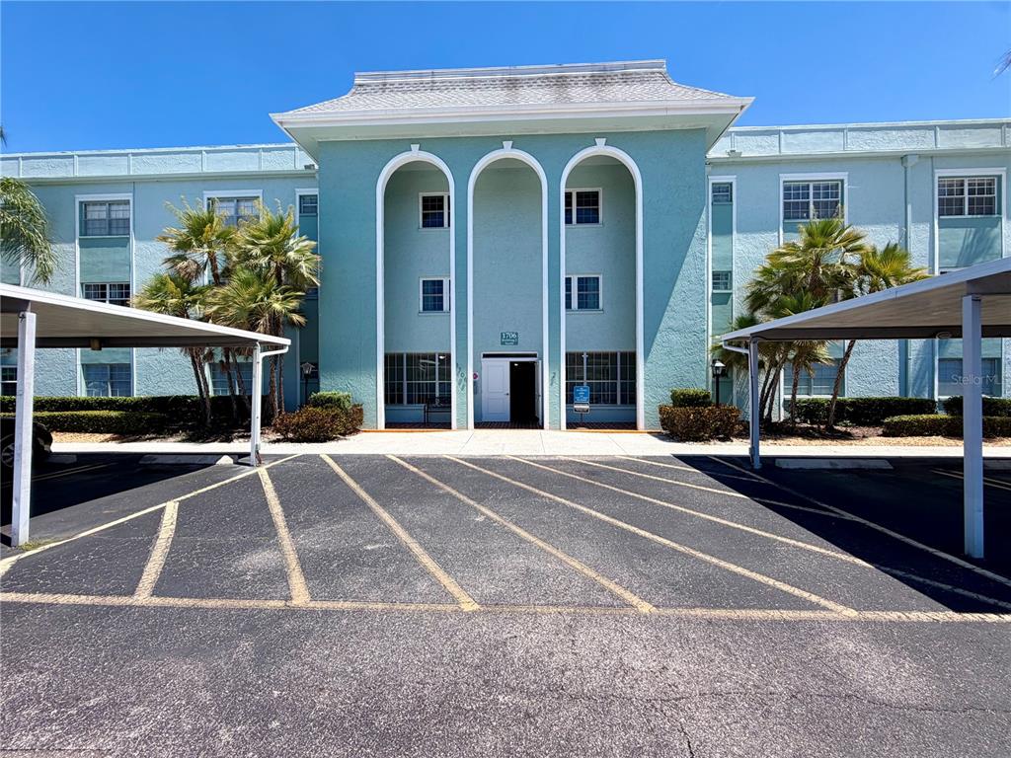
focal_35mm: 14
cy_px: 379
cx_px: 506
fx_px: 409
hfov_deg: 102.1
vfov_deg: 85.7
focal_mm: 2.22
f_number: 2.2
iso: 25
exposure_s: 1/770
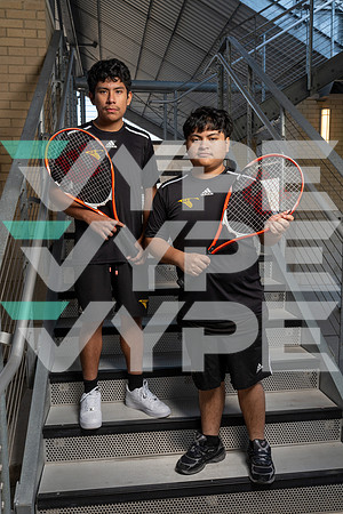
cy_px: 257
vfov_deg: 55.8
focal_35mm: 34
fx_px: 486
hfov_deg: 38.9
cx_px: 172
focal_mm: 34
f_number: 8
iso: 250
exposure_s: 1/250
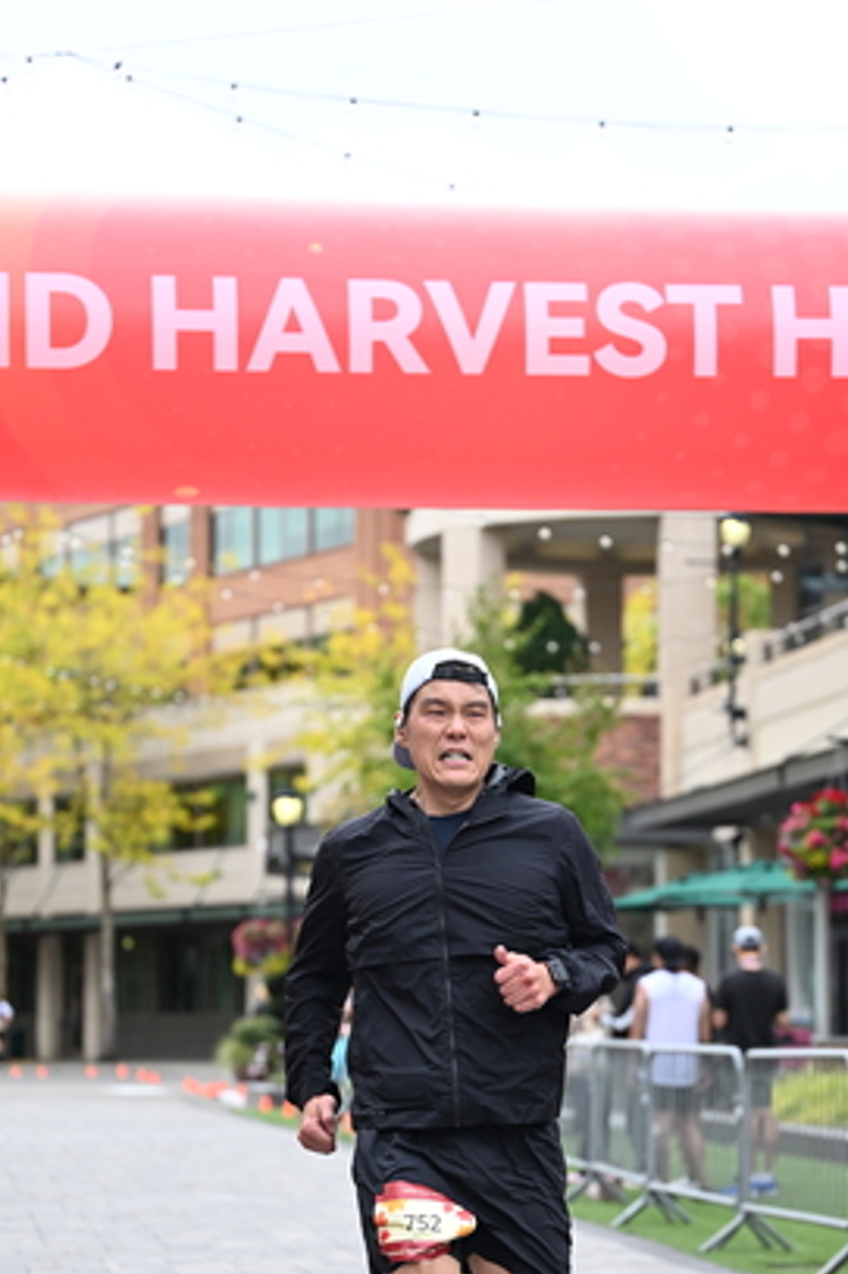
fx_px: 3395
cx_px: 518
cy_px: 851
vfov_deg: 21.2
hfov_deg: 14.2
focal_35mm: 96
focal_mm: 71
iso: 640
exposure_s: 1/2500
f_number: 2.8
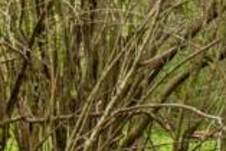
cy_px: -91
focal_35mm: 267
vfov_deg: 5.1
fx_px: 1678
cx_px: 206
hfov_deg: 7.7
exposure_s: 1/80
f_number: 8
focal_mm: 35
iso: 800
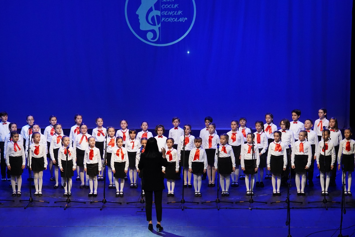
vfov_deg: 13.8
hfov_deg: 20.6
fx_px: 976
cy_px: 105
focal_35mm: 99
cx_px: 174
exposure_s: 1/400
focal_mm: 83
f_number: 5.6
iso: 6400
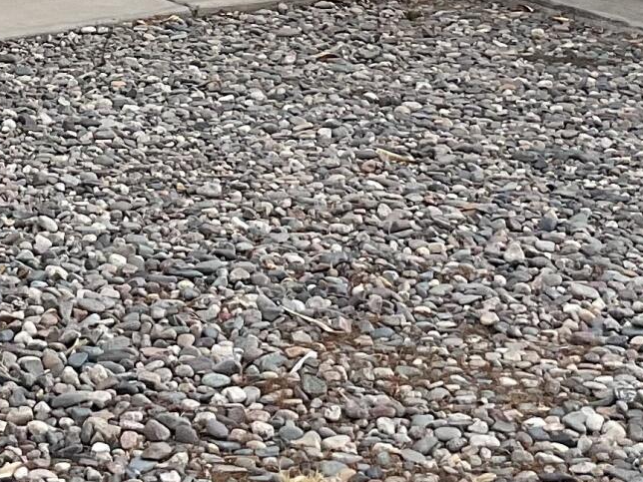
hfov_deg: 14.6
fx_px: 2508
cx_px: 189
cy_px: -272
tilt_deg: -3.8
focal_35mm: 135
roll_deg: -1.5
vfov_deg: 10.5
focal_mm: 3
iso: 16
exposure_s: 1/1311
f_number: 1.8
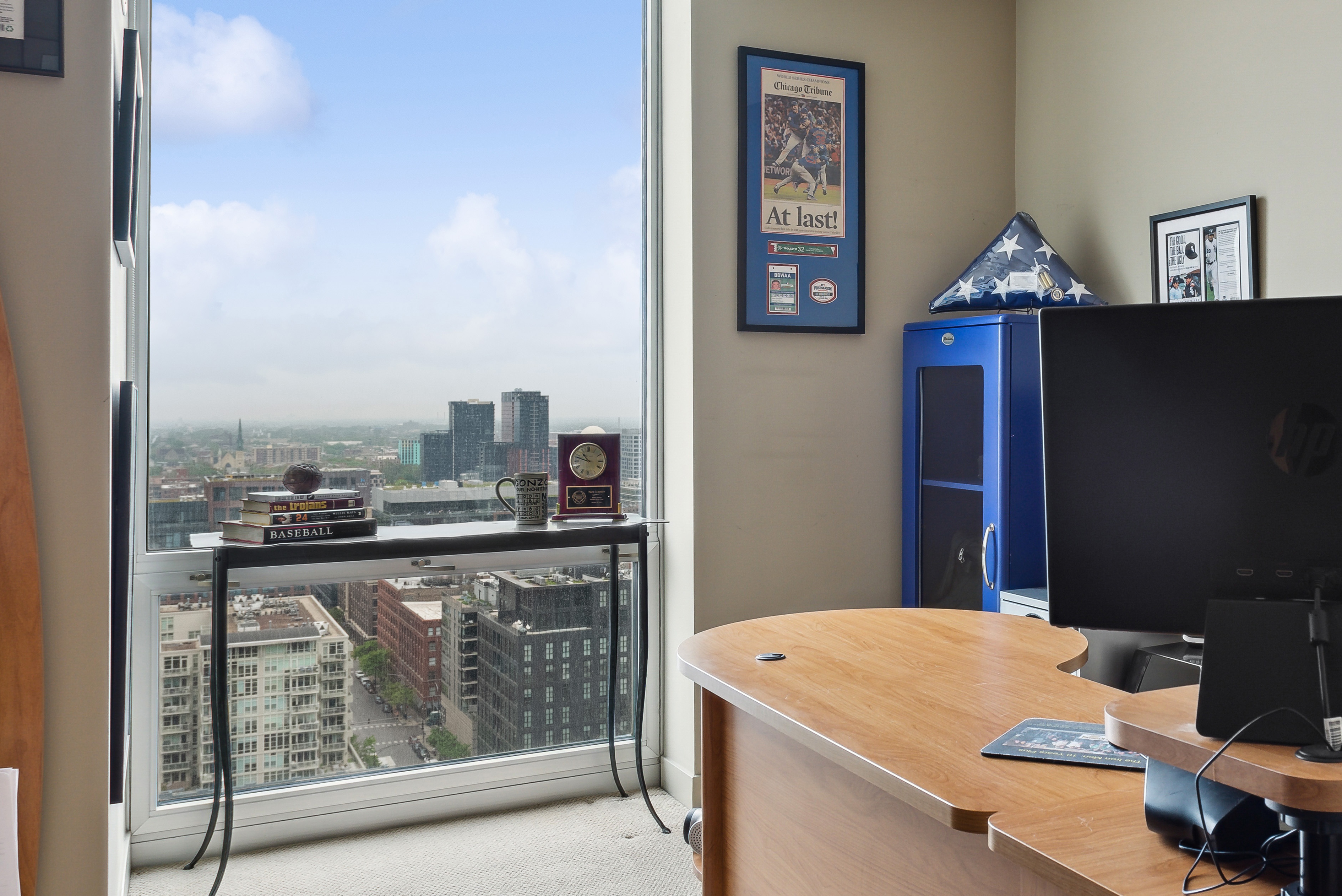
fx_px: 1380
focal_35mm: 37
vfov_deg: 36.0
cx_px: 956
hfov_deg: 50.4
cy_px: 427
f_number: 8
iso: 400
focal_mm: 19
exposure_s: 1/40
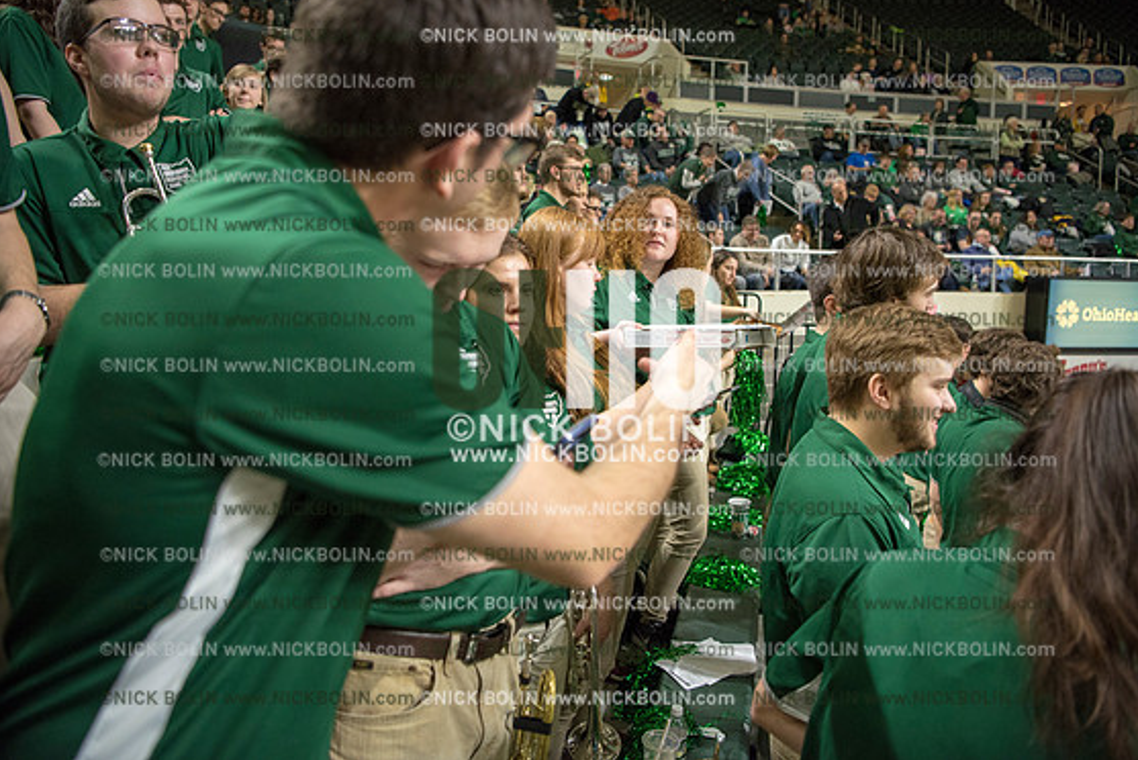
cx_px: 576
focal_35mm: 25
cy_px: 367
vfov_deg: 51.3
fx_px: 791
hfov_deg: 71.5
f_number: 2.8
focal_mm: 24
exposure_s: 1/400
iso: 2500
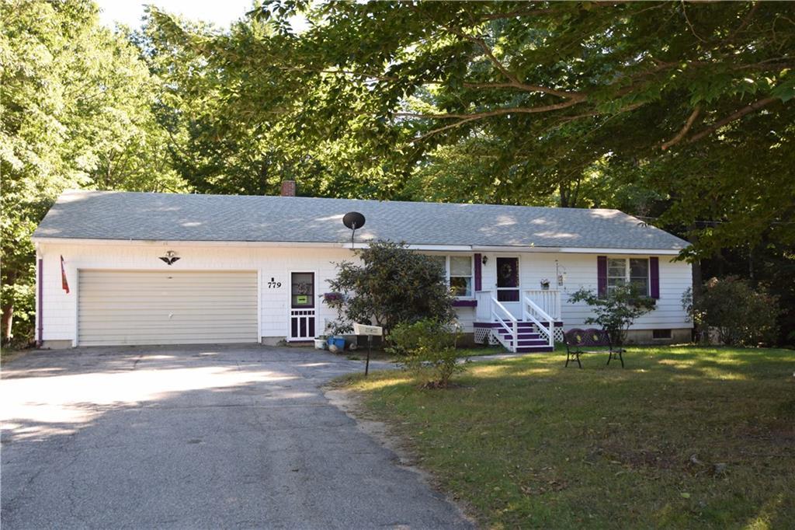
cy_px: 265
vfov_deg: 43.6
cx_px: 398
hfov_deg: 61.9
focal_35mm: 30
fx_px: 662
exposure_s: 1/160
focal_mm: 20
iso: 400
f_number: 6.3
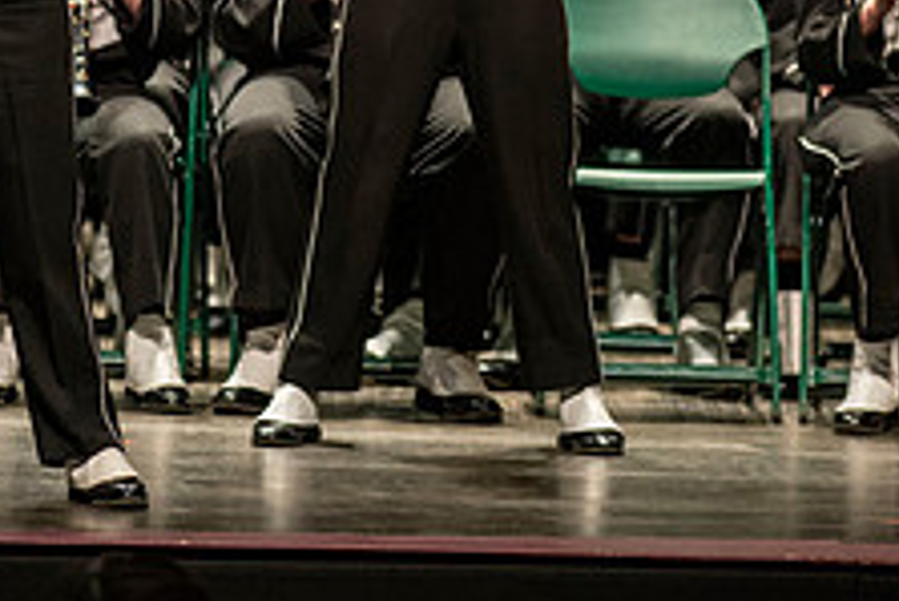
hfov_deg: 3.4
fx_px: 15117
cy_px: -194
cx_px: 445
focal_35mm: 605
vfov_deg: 2.3
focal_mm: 300
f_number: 2.8
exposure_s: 1/500
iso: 3200
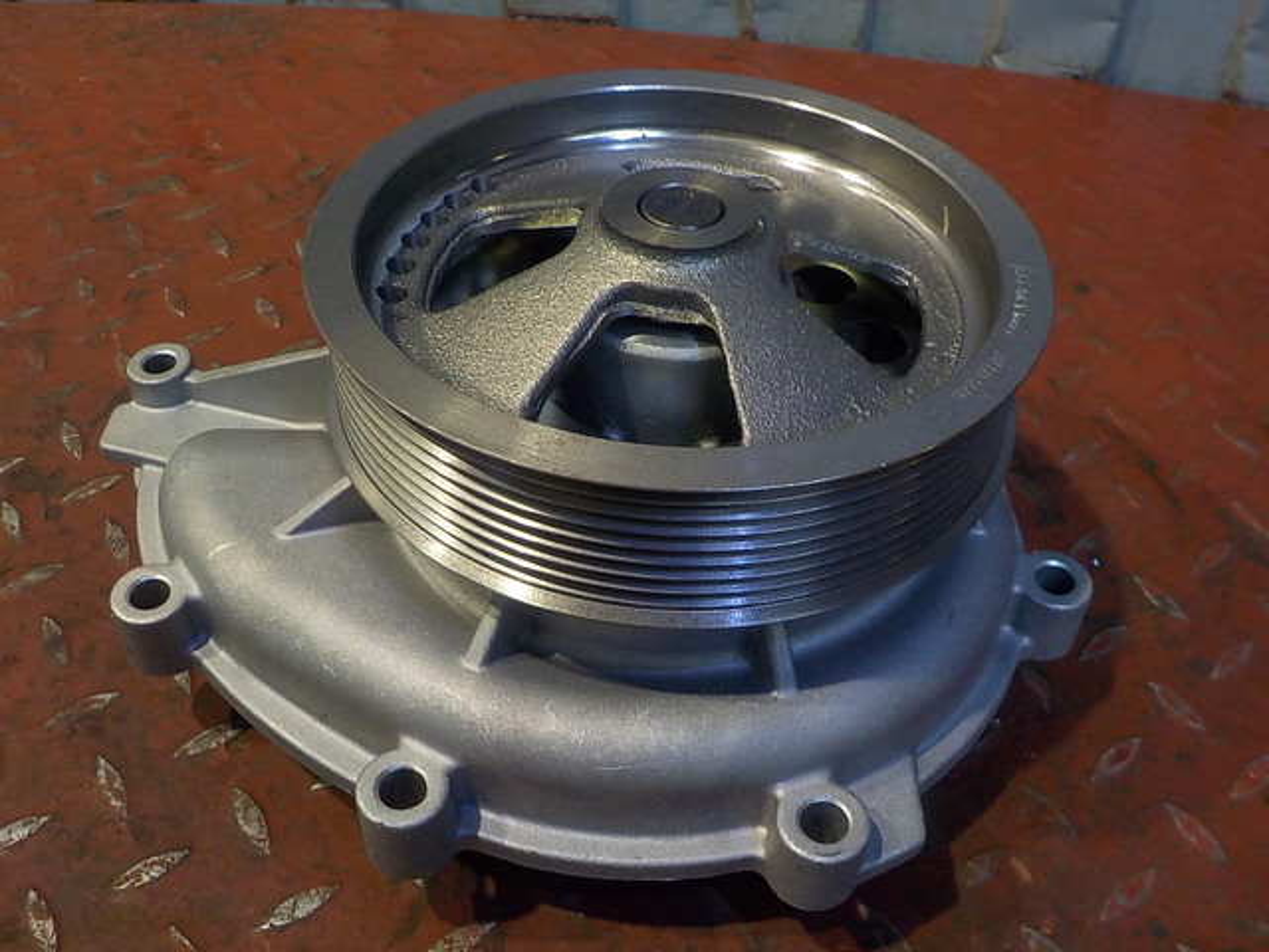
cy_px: 476
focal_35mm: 30
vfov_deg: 46.8
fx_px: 1100
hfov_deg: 60.0
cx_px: 634
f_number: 3.3
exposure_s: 1/30
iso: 280
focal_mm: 4.1
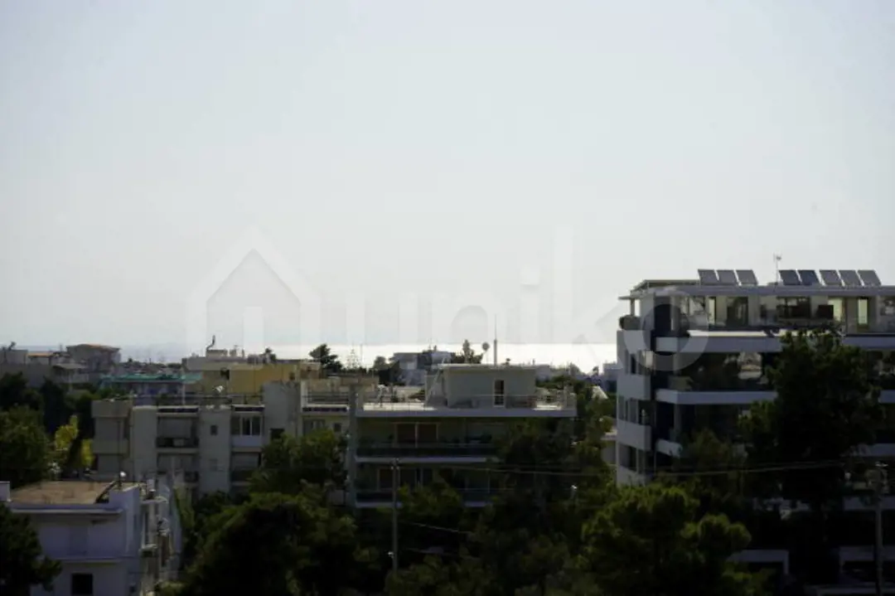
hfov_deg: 28.9
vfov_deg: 19.4
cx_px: 448
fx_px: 1739
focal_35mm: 70
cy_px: 298
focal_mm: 70
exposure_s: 1/640
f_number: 9
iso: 100
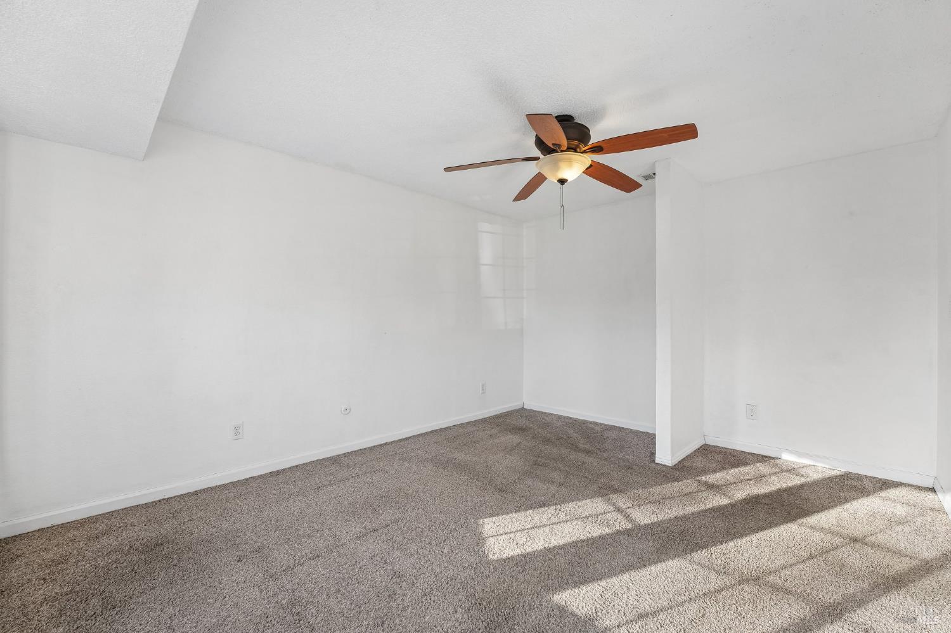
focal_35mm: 14
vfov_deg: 81.2
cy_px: 316
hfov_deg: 104.3
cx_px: 476
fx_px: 370
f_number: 8
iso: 640
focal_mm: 14
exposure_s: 1/160
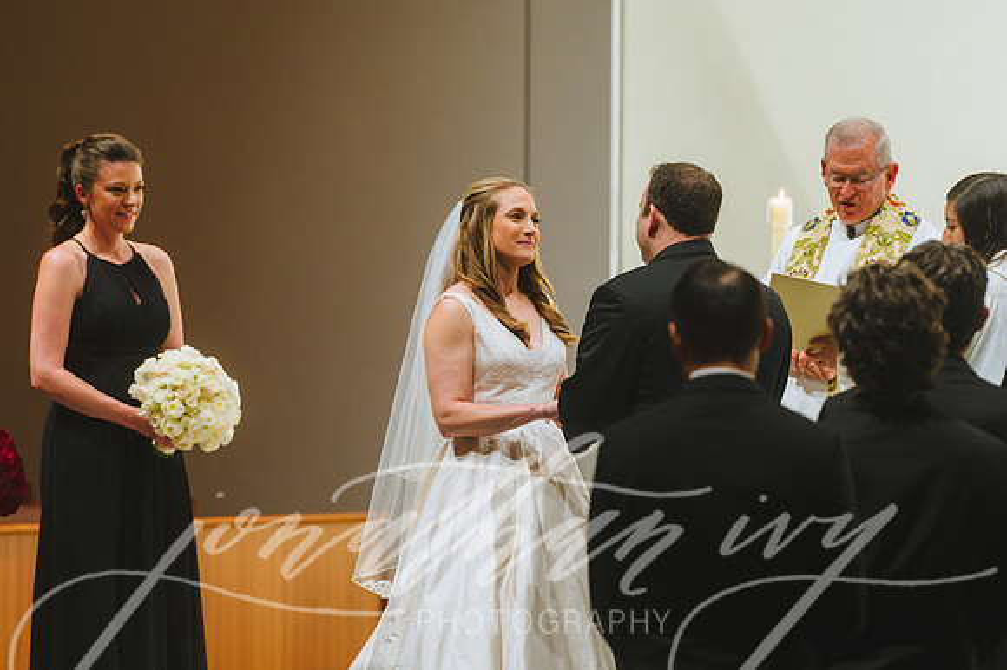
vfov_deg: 5.7
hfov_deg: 8.6
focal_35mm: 240
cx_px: 501
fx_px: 6719
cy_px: 326
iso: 2500
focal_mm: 200
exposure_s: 1/125
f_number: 2.8
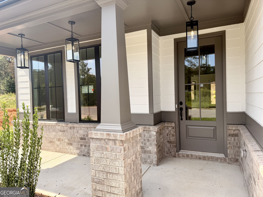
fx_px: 182
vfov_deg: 56.8
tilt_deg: -1.7
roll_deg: +2.2
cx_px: 132
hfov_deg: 71.6
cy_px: 98
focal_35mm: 24
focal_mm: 6.76
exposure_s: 1/2000
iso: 80
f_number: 1.78
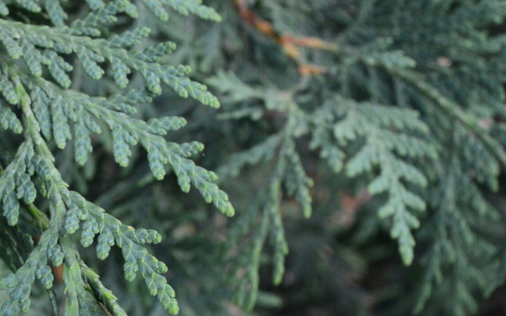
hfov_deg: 20.3
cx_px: 48
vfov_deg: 13.0
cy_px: 269
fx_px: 1381
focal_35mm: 100
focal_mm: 29
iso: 400
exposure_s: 1/80
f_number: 8
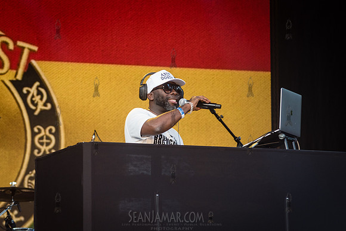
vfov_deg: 6.0
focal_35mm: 230
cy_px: 115
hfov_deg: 8.9
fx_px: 2215
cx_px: 161
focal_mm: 170
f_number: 4.5
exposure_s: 1/320
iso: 500
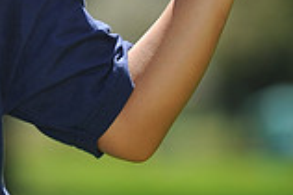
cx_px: -89
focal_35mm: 733
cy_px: -128
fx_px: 5960
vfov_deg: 1.9
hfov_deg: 2.8
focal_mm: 200
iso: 200
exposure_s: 1/800
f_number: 4.5
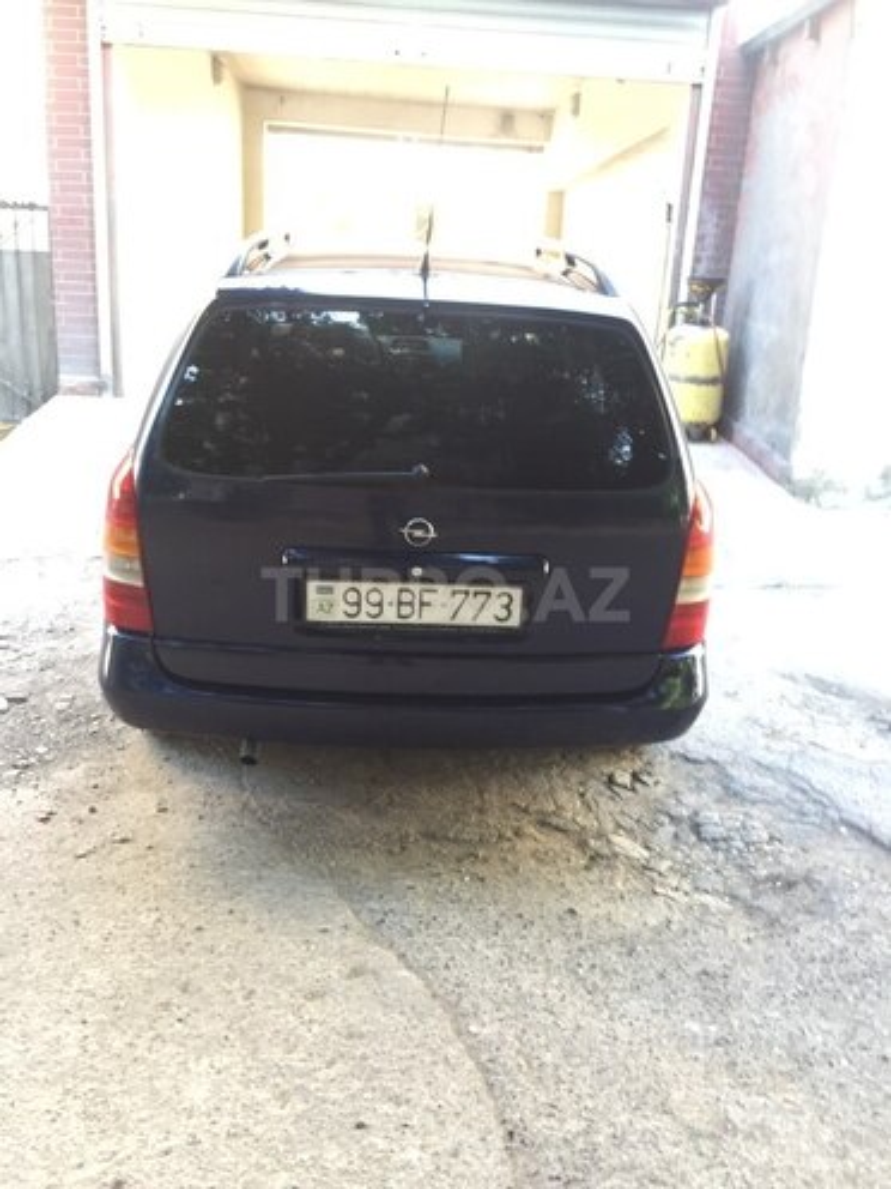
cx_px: 446
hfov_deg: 48.2
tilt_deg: -16.8
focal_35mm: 29
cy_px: 594
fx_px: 995
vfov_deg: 61.7
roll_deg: -3.8
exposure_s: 1/33
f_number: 2.2
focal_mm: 4.15
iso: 64
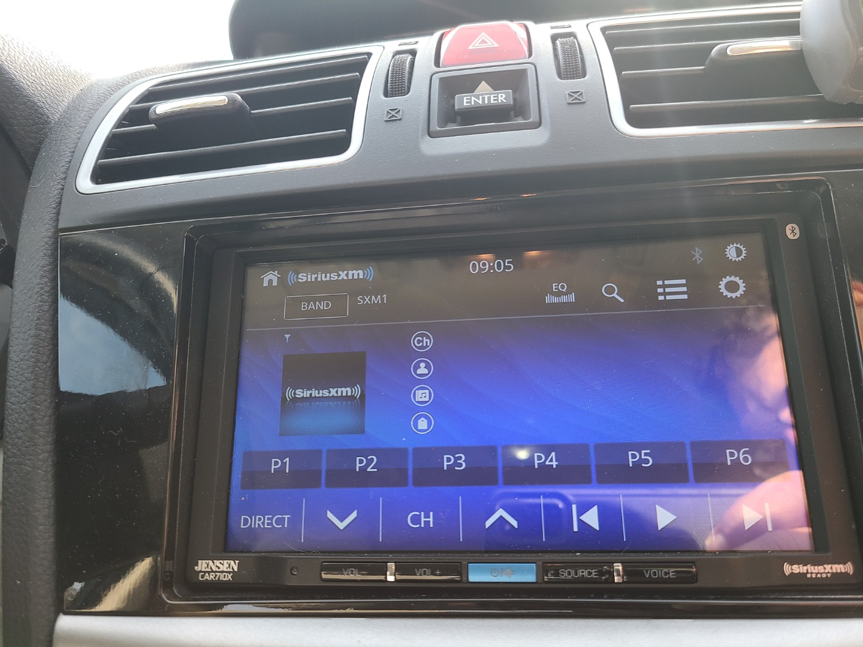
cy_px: 324
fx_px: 648
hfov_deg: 67.3
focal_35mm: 26
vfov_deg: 53.1
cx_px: 432
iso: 50
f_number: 1.8
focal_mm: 5.4
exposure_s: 1/119
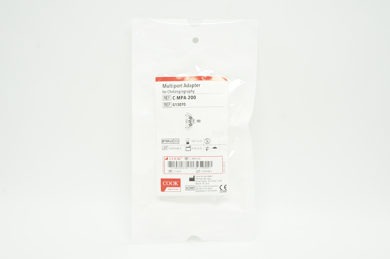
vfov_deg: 31.8
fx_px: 455
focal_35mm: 42
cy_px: 130
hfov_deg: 46.4
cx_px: 195
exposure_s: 1/15
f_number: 11
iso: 400
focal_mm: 28
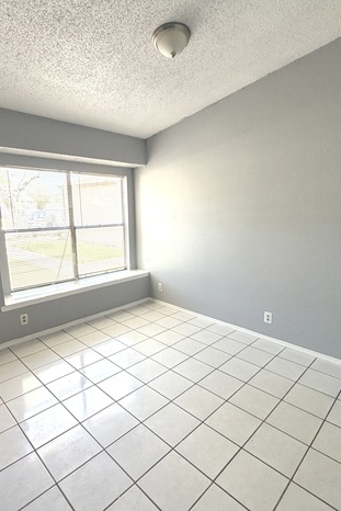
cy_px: 261
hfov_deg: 62.0
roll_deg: -0.1
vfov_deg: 83.9
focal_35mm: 20
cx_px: 171
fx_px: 284
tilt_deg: -11.7
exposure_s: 1/120
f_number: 2.2
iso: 250
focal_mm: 2.22
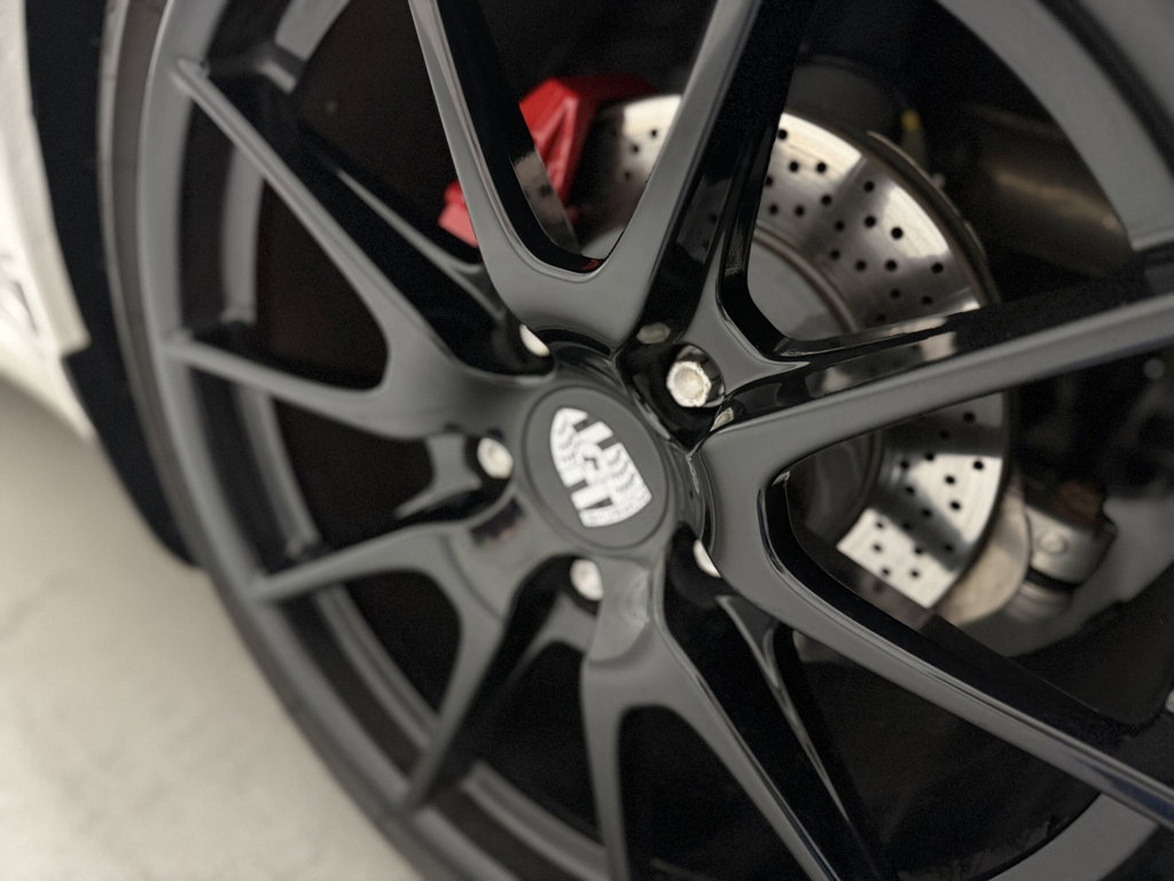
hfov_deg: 71.6
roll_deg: -0.8
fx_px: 814
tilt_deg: -31.0
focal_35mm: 24
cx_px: 587
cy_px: 440
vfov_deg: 56.8
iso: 800
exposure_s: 1/25
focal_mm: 6.76
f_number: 1.78
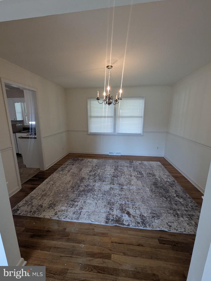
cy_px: 140
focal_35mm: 13
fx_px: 105
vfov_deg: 106.1
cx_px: 106
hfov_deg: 90.1
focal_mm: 1.95
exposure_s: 1/120
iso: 254
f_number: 2.2
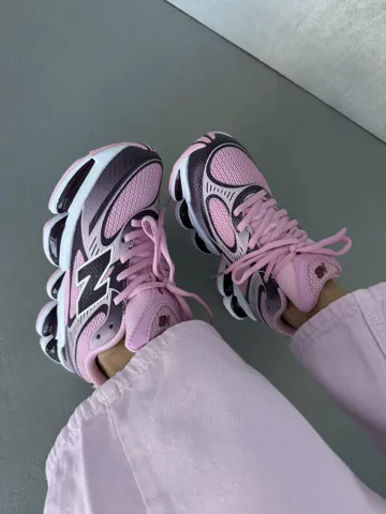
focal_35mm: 24
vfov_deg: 71.6
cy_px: 257
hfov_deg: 56.8
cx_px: 193
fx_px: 357
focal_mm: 6.76
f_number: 1.78
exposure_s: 1/121
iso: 160
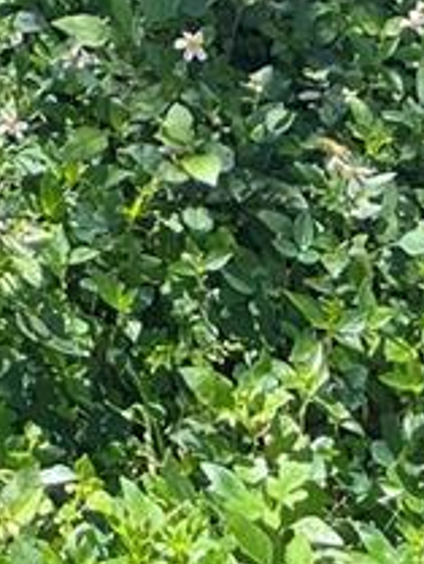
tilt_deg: -17.8
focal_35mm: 149
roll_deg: +1.1
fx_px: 2431
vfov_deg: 10.4
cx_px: -567
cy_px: -998
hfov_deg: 9.0
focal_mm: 5.7
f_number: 1.5
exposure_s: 1/678
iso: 50
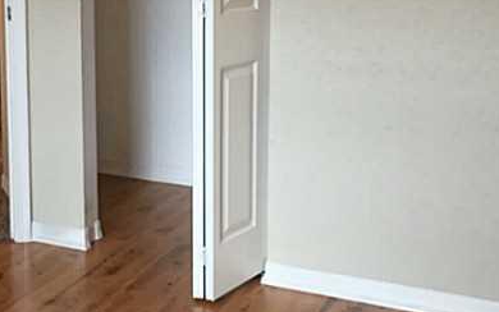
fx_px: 857
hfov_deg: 32.1
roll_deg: -0.5
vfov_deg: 20.3
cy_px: 45
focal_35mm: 63
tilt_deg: -8.9
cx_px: 157
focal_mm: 4.15
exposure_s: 1/30
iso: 80
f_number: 2.2
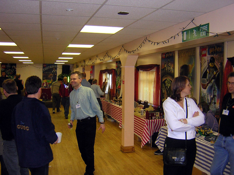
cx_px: 117
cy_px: 88
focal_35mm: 36
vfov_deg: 39.7
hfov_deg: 51.4
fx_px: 243
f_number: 2.6
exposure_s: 1/60.1
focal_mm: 4.7
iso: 239
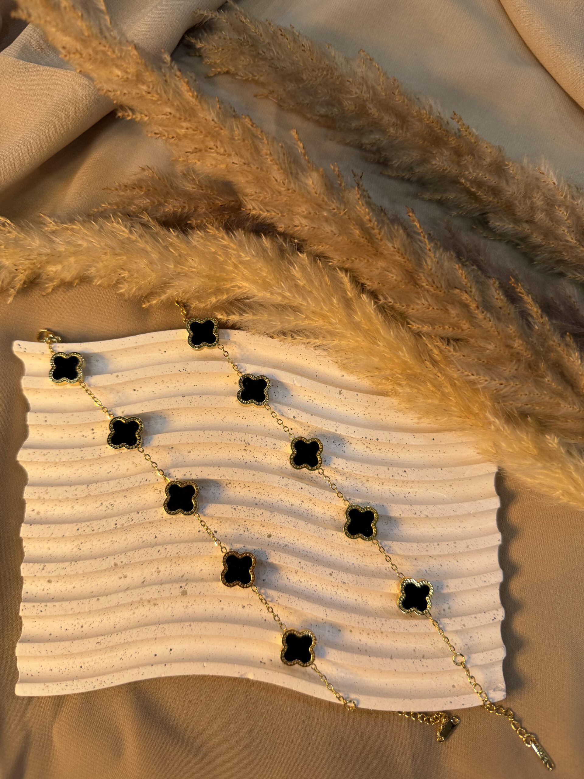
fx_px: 540
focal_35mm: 24
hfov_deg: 56.8
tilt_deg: -78.5
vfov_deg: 71.6
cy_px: 390
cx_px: 292
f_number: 1.78
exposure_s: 1/70
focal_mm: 6.76
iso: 200
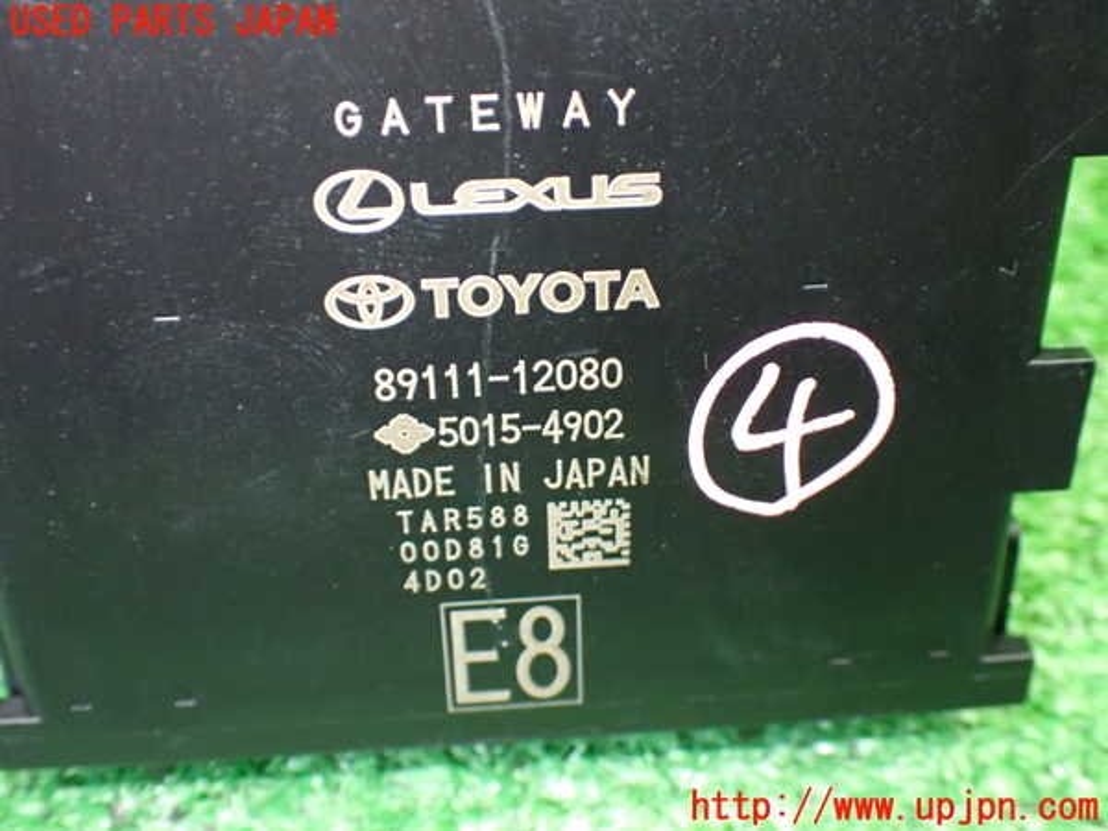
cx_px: 554
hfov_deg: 45.8
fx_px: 1312
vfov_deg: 35.1
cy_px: 416
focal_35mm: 41
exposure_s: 1/40
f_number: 2.8
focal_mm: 7.31
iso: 1000
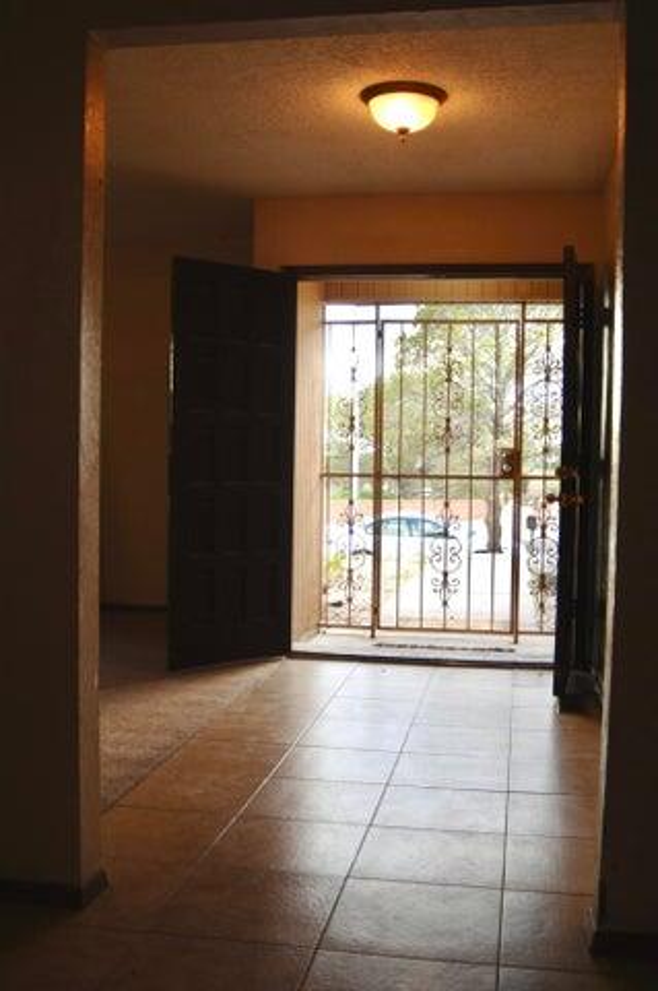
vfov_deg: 53.2
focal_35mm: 36
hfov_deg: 36.8
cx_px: 329
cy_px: 496
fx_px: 989
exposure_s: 1/40
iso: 100
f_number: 3.5
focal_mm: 24
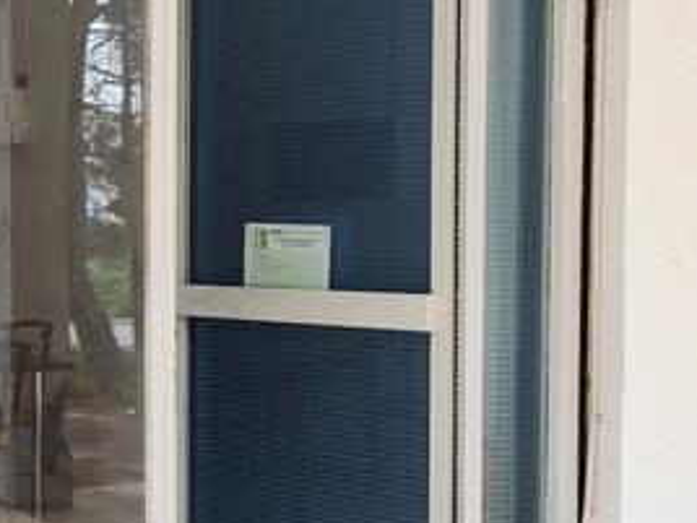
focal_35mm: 60
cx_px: -57
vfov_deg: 24.4
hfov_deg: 29.3
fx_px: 1208
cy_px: 264
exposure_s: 1/100
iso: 100
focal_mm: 6.14
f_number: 1.65
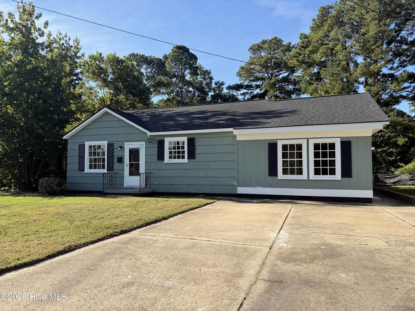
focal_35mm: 24
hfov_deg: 71.6
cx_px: 208
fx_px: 288
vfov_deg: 56.8
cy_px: 156
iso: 80
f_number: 1.78
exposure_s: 1/2703
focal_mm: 6.76
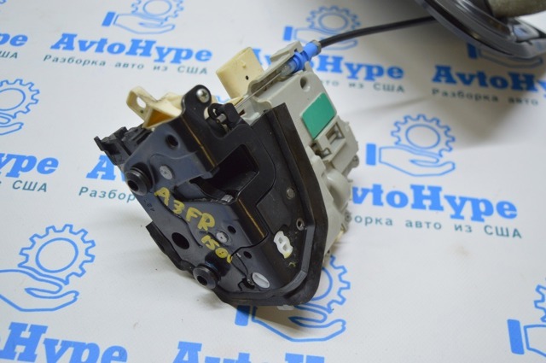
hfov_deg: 48.0
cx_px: 273
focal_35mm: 40
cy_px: 182
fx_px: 613
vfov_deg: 32.9
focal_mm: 27
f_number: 4
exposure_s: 1/50
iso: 400
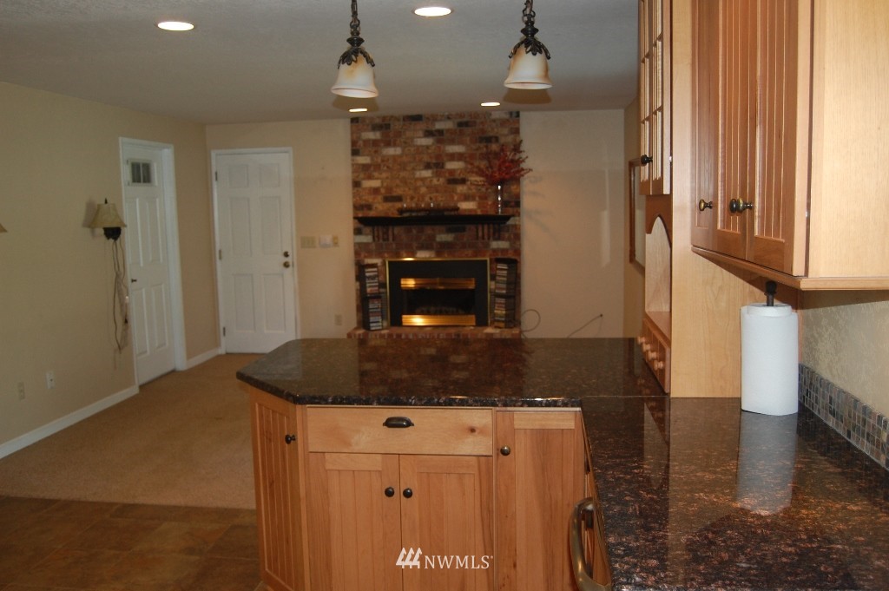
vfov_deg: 43.5
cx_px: 444
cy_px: 296
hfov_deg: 62.0
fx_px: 740
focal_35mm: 30
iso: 400
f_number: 3.8
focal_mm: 20
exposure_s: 1/60
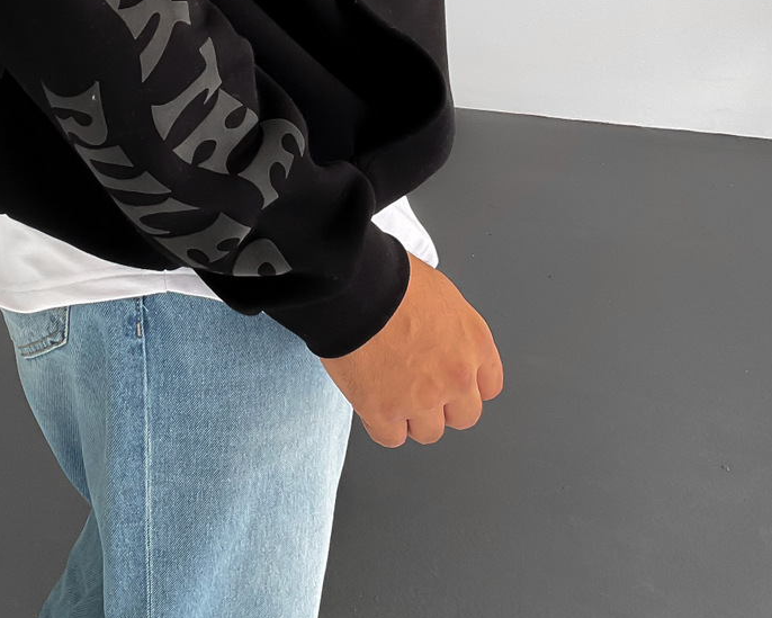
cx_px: 150
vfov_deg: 22.3
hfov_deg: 28.1
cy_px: 10
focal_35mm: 66
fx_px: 1508
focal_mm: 3
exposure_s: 1/120
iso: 50
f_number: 1.8
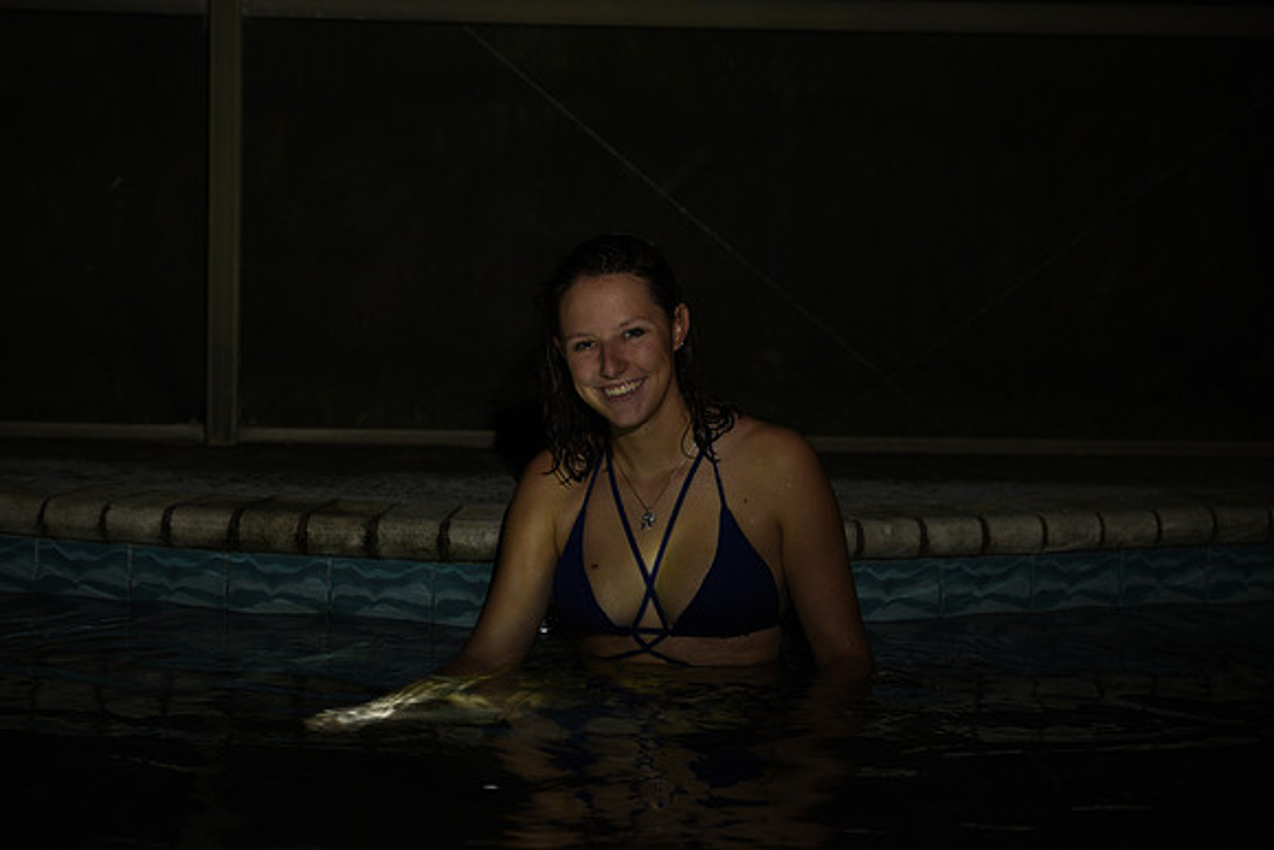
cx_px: 637
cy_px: 425
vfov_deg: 13.4
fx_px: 3610
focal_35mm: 102
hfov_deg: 20.0
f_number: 4.5
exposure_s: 1/50
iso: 800
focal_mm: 102
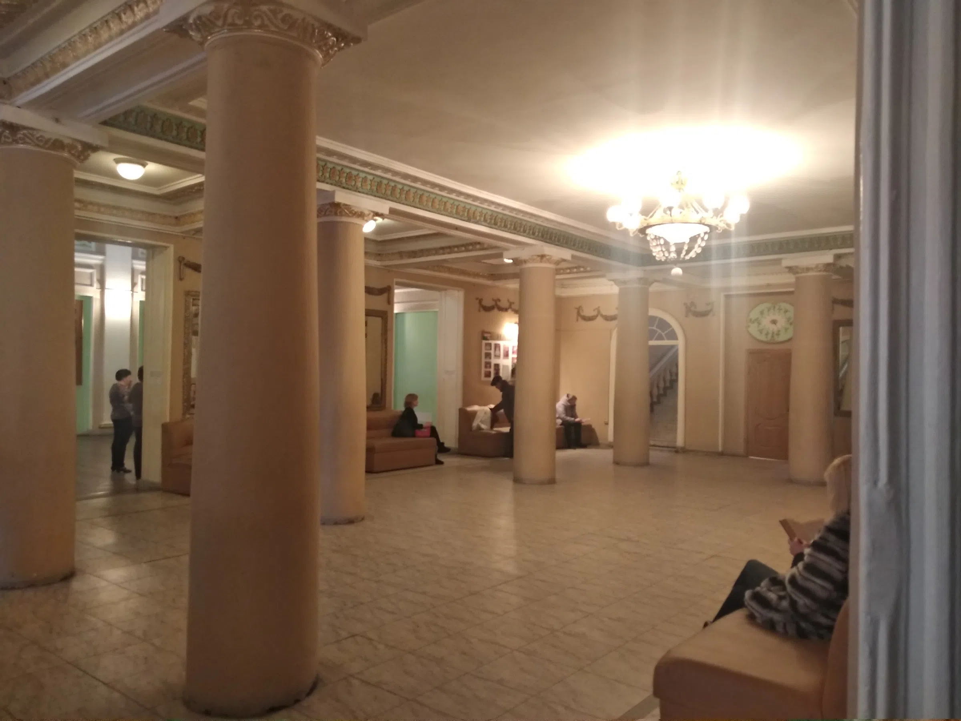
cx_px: 480
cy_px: 360
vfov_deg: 53.1
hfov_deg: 67.3
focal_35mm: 26
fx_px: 722
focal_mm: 3.81
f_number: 2.2
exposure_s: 1/20
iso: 1600
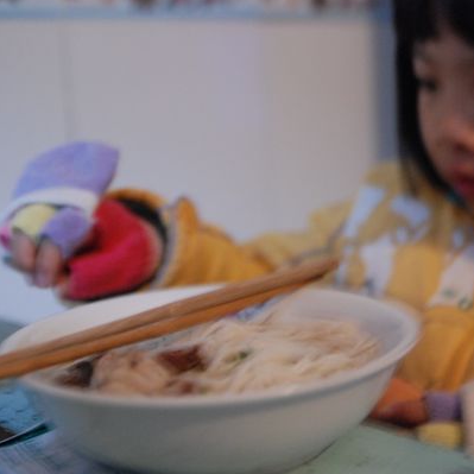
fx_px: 862
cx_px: 316
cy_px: 237
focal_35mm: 56
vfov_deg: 30.7
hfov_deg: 30.5
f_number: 2.8
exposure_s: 1/20
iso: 1600
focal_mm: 29
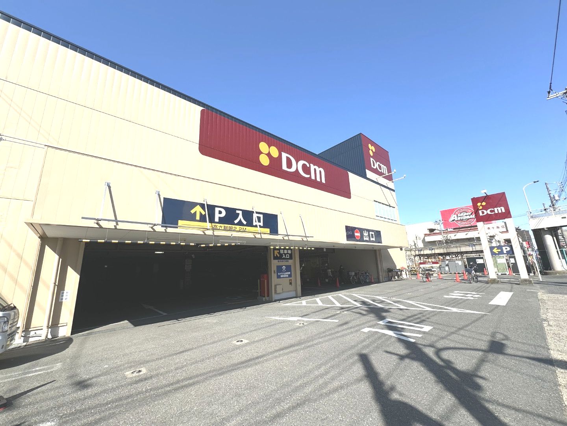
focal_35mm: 14
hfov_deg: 102.1
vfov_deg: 85.7
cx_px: 284
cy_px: 213
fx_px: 229
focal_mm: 2.22
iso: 50
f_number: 2.2
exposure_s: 1/1984
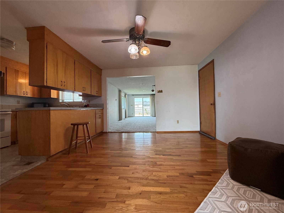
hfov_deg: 102.1
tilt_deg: +1.7
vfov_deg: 85.7
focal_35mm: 14
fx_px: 115
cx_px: 142
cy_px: 106
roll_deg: +0.3
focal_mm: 2.22
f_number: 2.2
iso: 160
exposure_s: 1/120
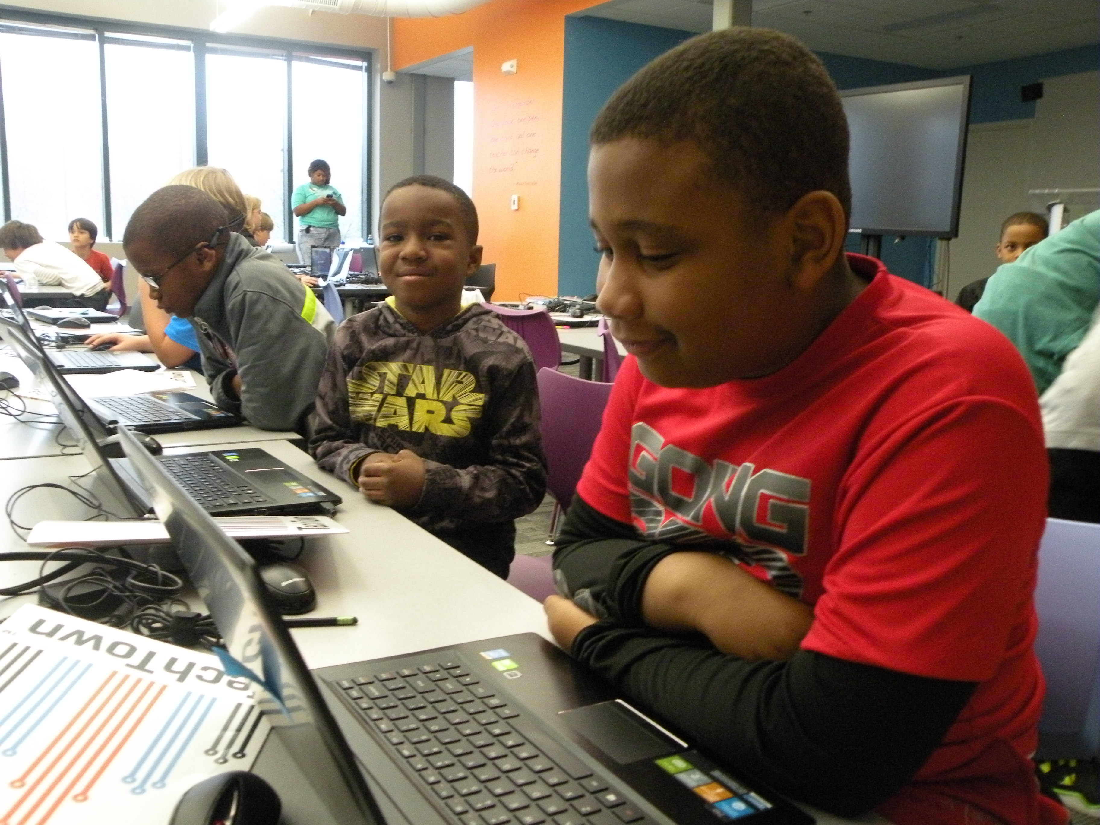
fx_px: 1049
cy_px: 412
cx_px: 550
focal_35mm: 33
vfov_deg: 42.9
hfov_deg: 55.4
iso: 400
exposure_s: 1/42.6
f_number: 3.2
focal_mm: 5.8
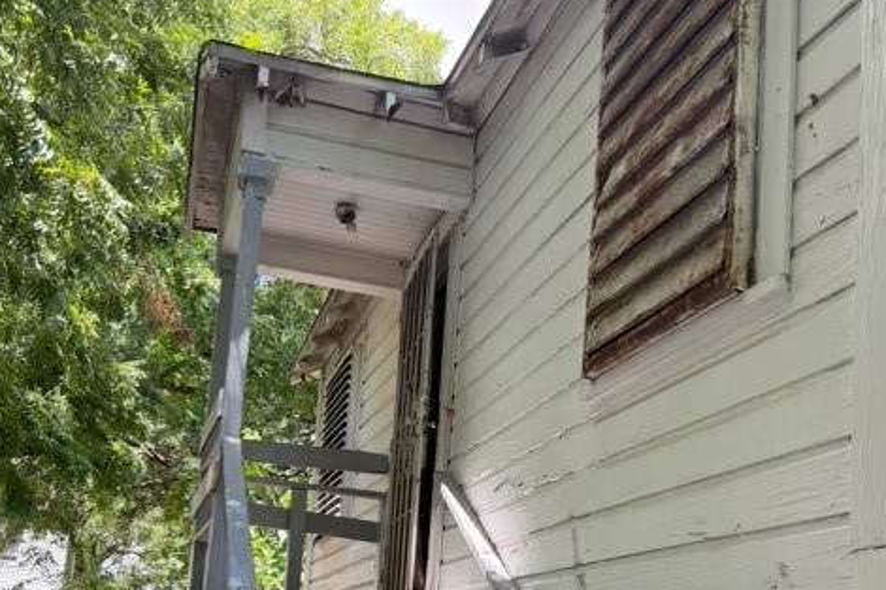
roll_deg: -5.0
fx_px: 836
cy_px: 590
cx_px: 435
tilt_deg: +6.5
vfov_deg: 35.2
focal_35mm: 34
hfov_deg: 55.8
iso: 100
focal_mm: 6.76
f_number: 1.78
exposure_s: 1/376
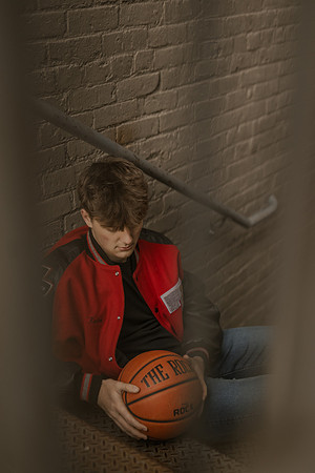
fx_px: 656
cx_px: 158
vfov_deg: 39.6
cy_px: 236
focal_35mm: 50
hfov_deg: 27.0
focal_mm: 50
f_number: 1.8
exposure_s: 1/400
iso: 800
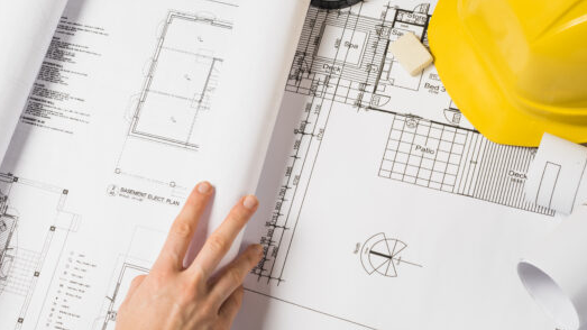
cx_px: 266
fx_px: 1198
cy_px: 125
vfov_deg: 15.7
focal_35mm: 77
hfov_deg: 27.5
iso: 100
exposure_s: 1/160
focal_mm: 50
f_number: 10
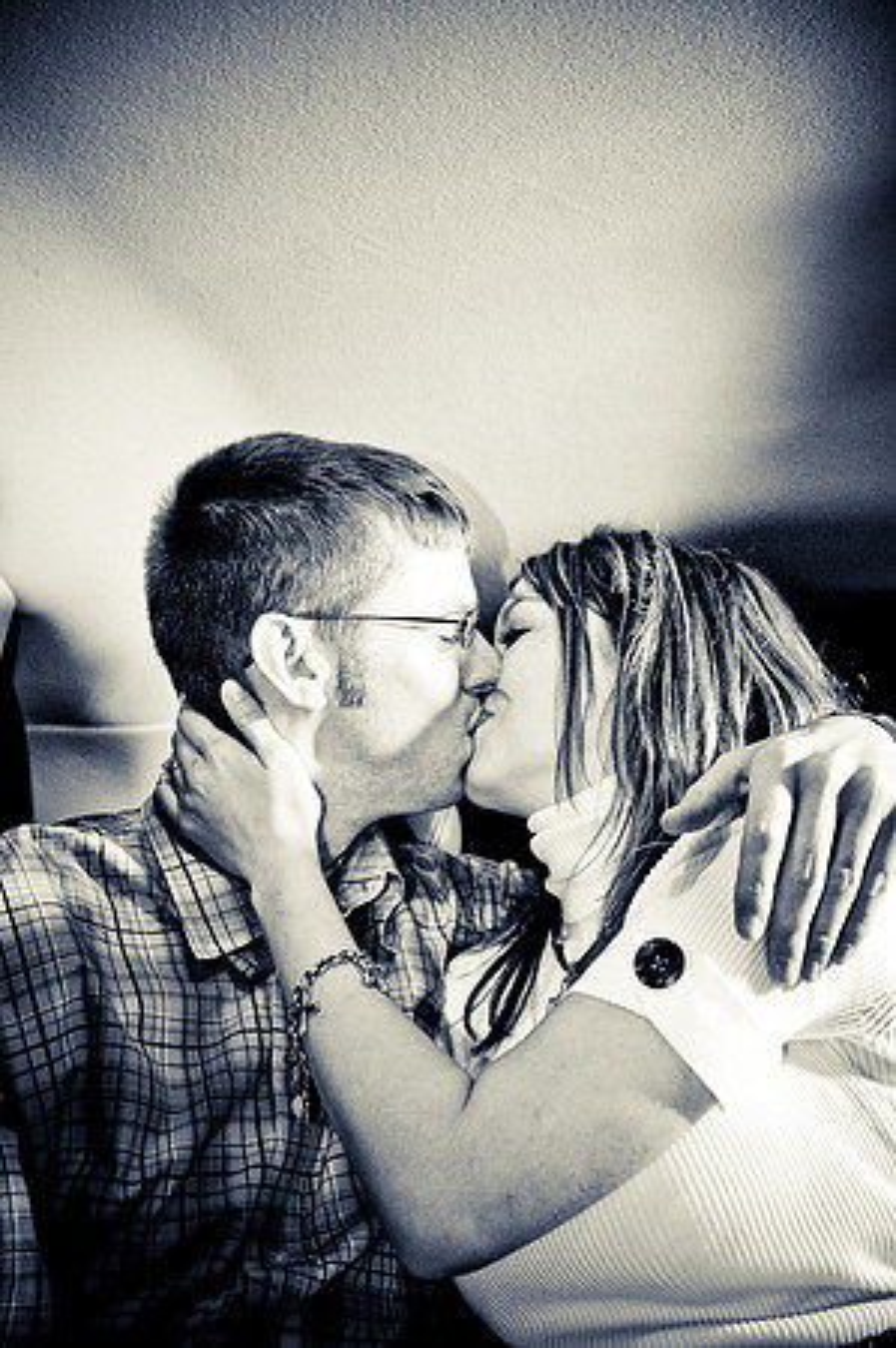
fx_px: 1347
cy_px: 674
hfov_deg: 36.8
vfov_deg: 53.2
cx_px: 448
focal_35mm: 36
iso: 400
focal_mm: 24
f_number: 2.8
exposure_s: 1/60
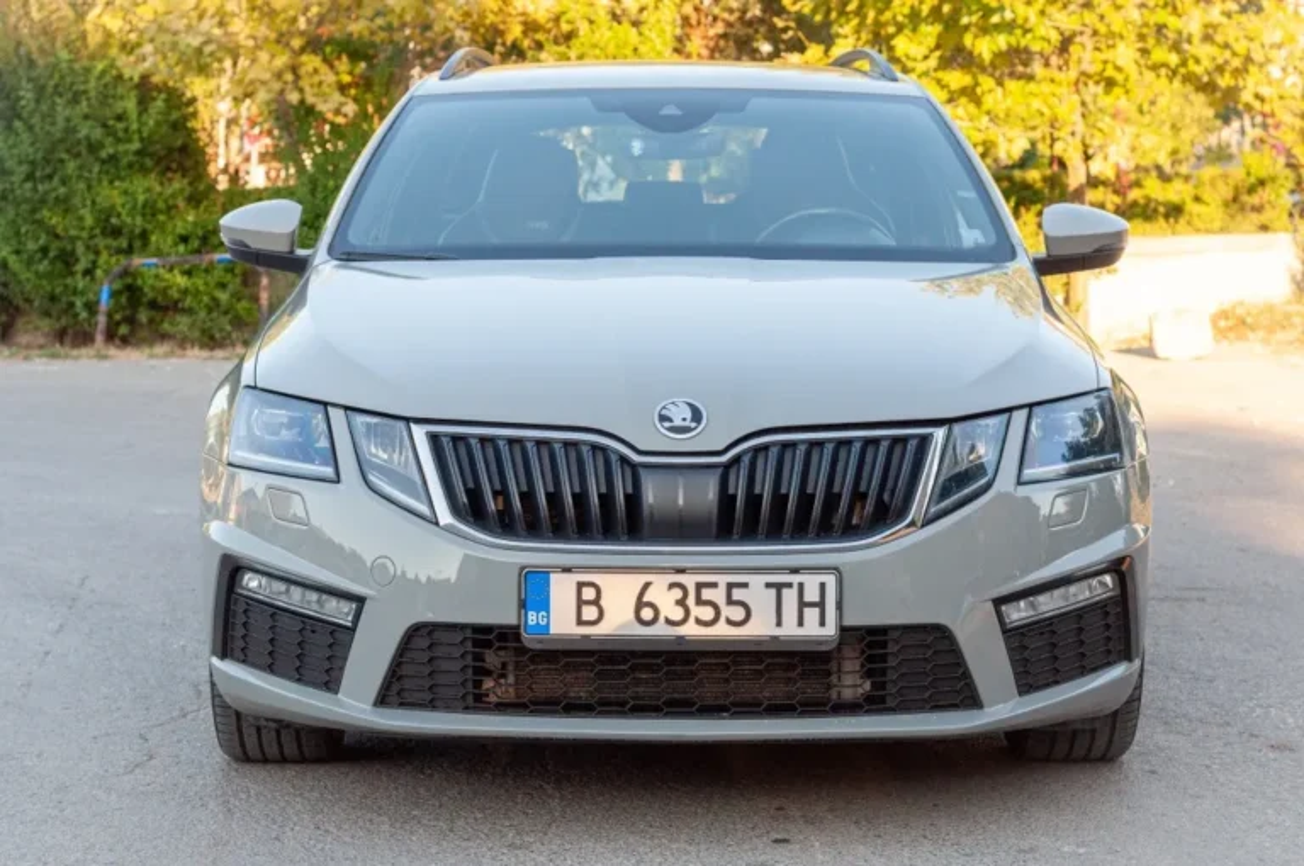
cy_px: 433
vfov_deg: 18.1
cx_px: 652
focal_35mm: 75
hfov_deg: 27.0
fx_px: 2713
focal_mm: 50
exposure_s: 1/500
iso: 800
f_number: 5.6
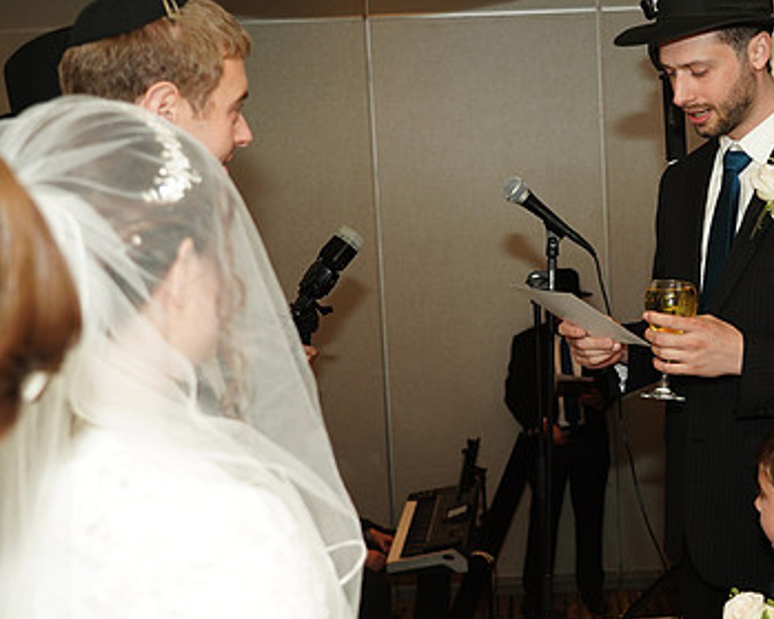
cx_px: 568
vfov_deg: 28.6
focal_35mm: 53
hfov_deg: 34.7
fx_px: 1214
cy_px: 312
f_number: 4
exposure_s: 1/100
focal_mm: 34
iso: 640
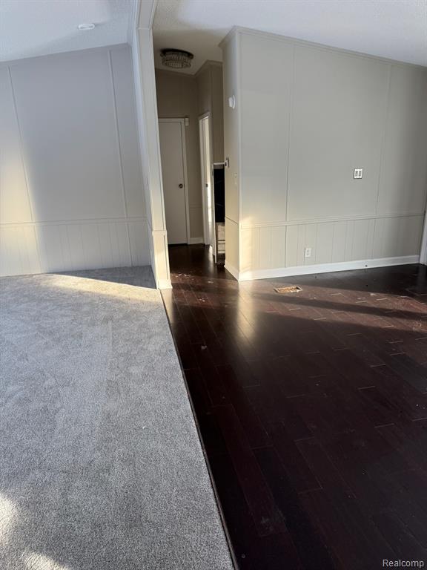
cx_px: 214
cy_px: 285
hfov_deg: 56.8
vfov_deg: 71.6
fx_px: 395
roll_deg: +4.5
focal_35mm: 24
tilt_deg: -16.3
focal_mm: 6.76
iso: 125
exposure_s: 1/243
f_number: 1.78
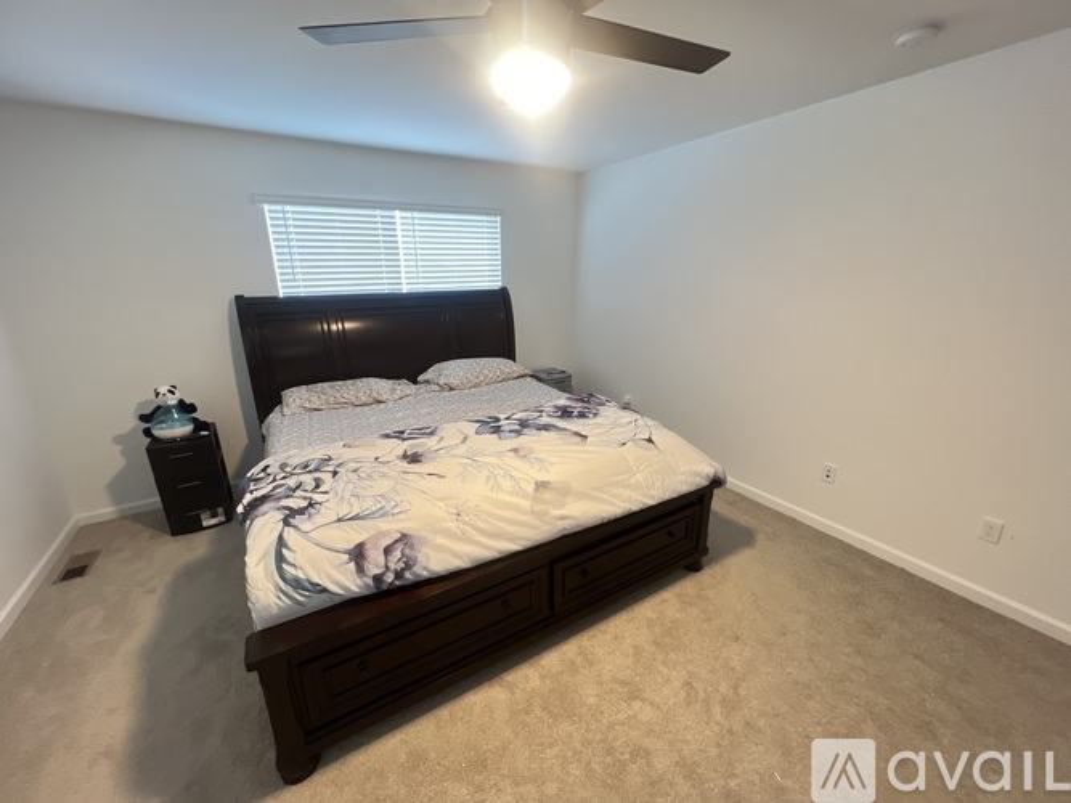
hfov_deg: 106.2
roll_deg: +0.7
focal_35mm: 13
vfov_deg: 89.9
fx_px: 402
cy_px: 402
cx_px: 536
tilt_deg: -16.4
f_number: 1.8
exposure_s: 1/60
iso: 400
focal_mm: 1.57
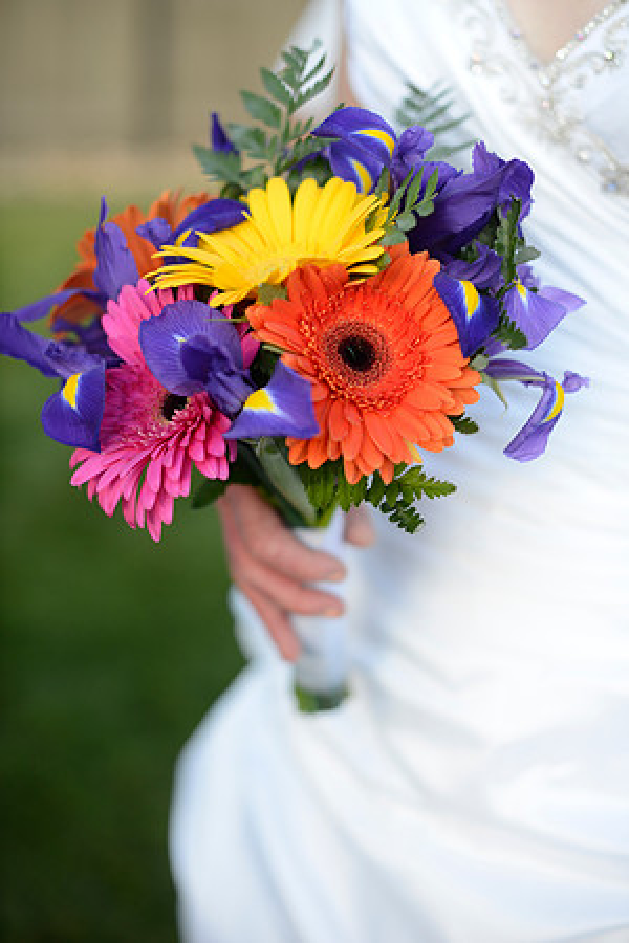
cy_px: 472
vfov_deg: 39.6
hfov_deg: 27.0
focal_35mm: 50
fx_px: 1310
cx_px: 314
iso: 400
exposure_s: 1/640
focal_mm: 50
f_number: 2.2
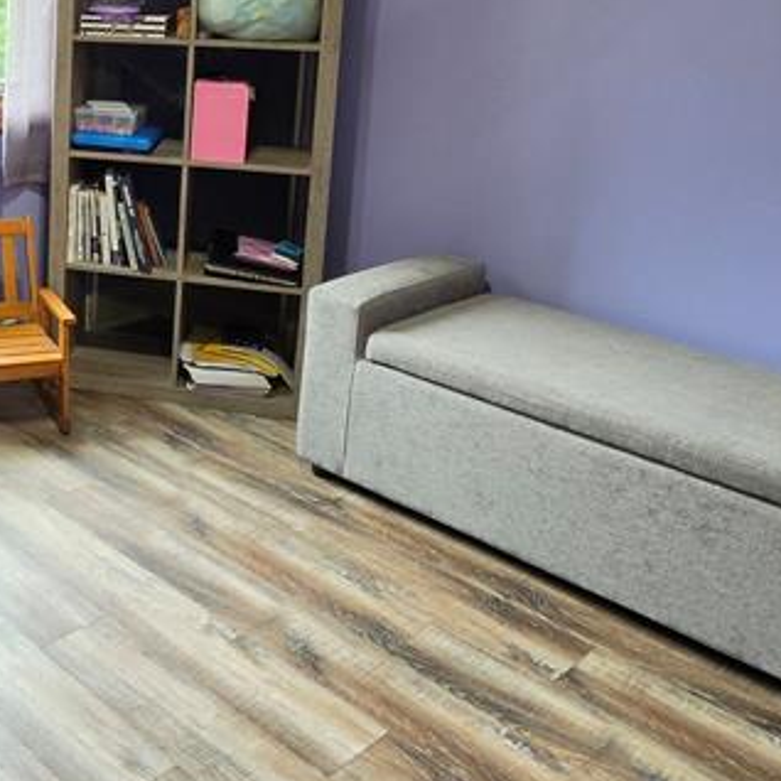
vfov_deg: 42.6
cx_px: -59
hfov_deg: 38.1
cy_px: 138
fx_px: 944
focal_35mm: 37
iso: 200
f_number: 1.9
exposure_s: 1/60
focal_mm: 2.2
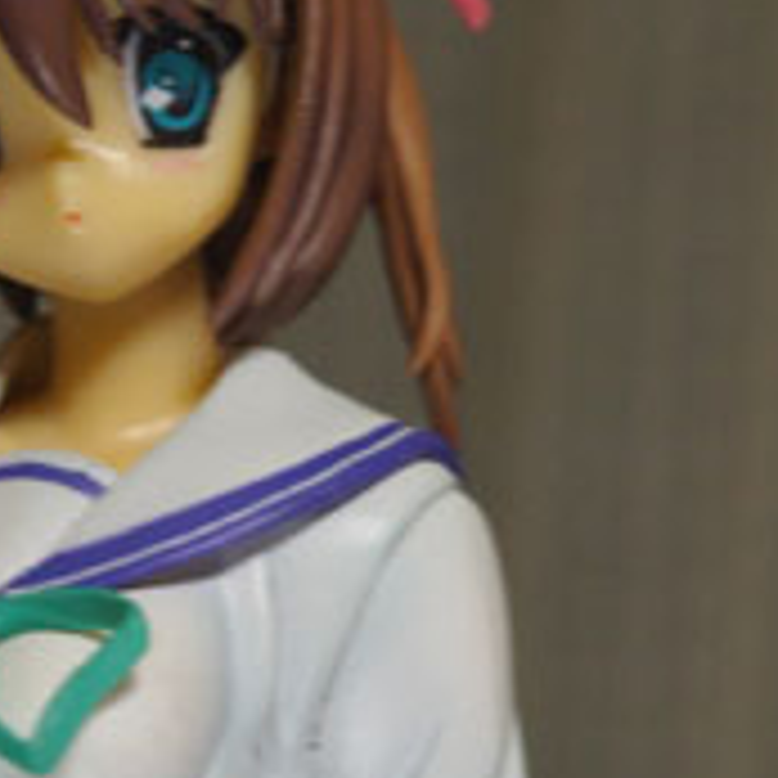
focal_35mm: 218
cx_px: 27
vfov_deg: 8.0
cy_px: 690
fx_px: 5551
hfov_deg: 8.0
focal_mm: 55
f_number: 8
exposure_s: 1/20
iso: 800
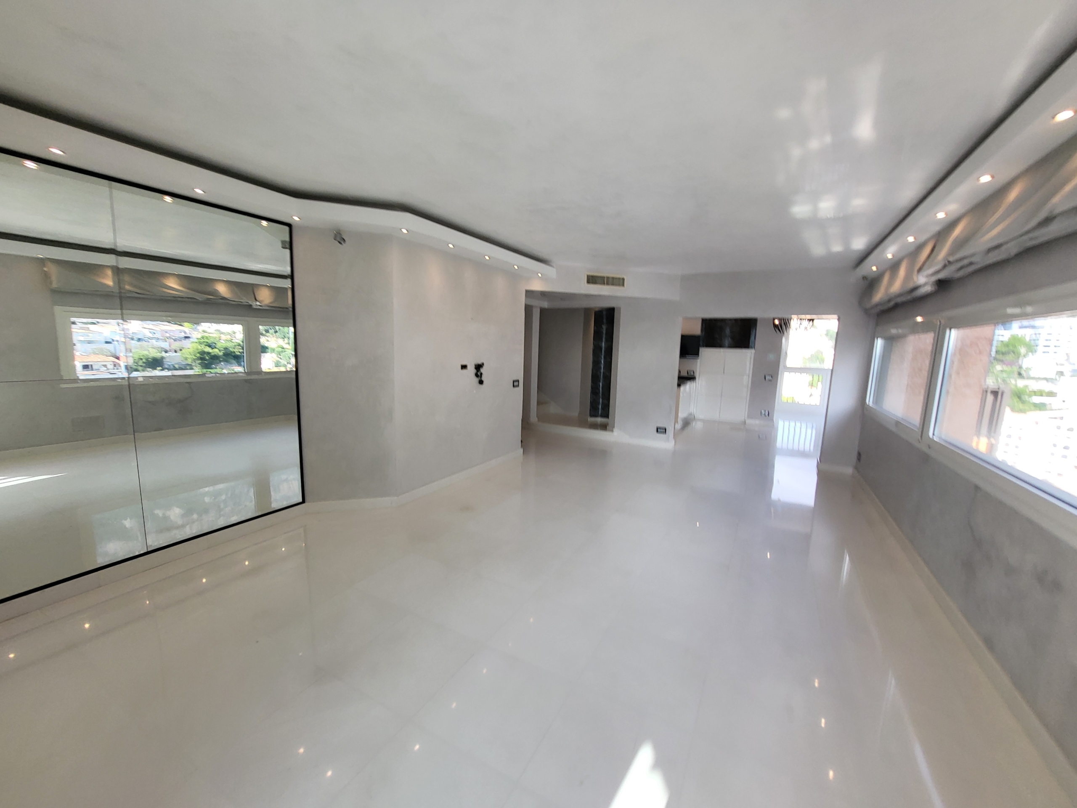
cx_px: 538
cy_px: 404
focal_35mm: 13
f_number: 2.2
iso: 32
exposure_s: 1/106
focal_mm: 1.74
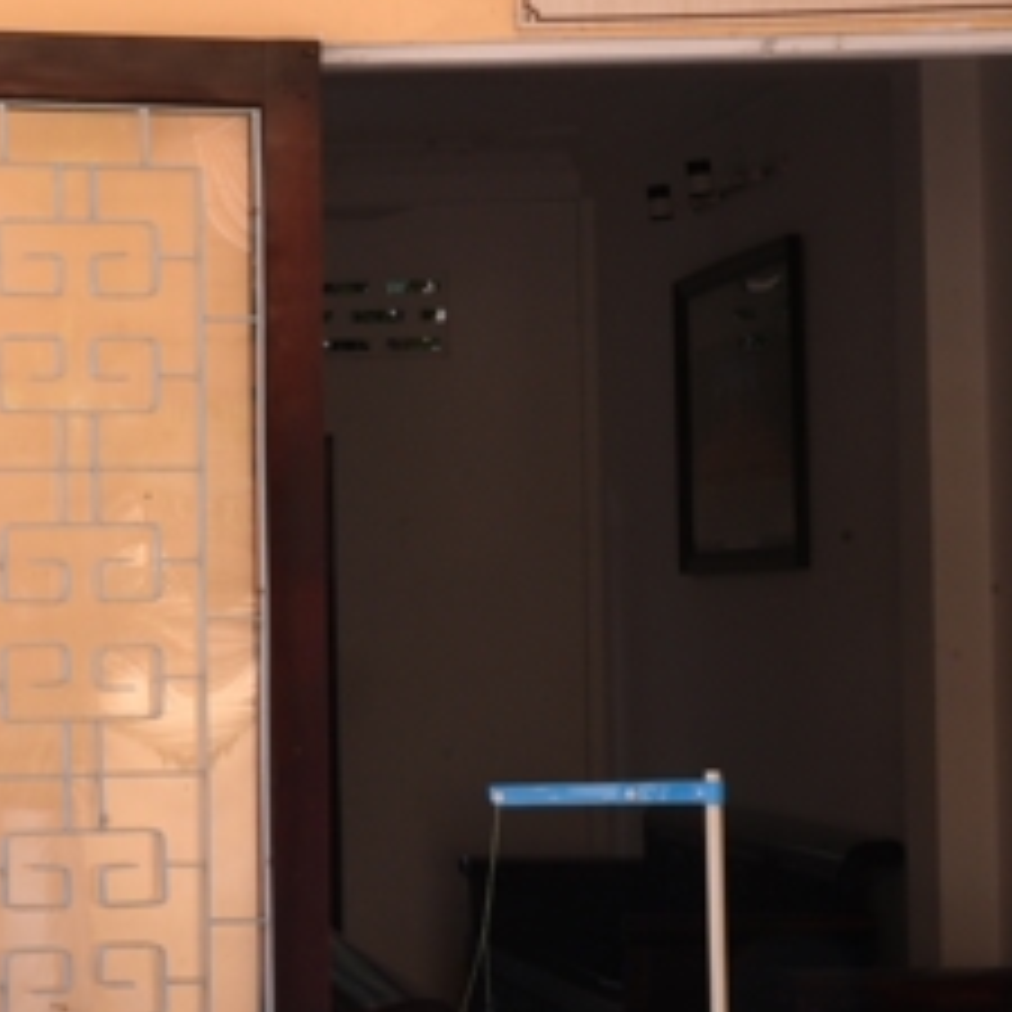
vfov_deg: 17.7
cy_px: 567
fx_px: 3241
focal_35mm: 98
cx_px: -337
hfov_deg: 16.7
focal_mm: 40
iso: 800
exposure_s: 1/50
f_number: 16
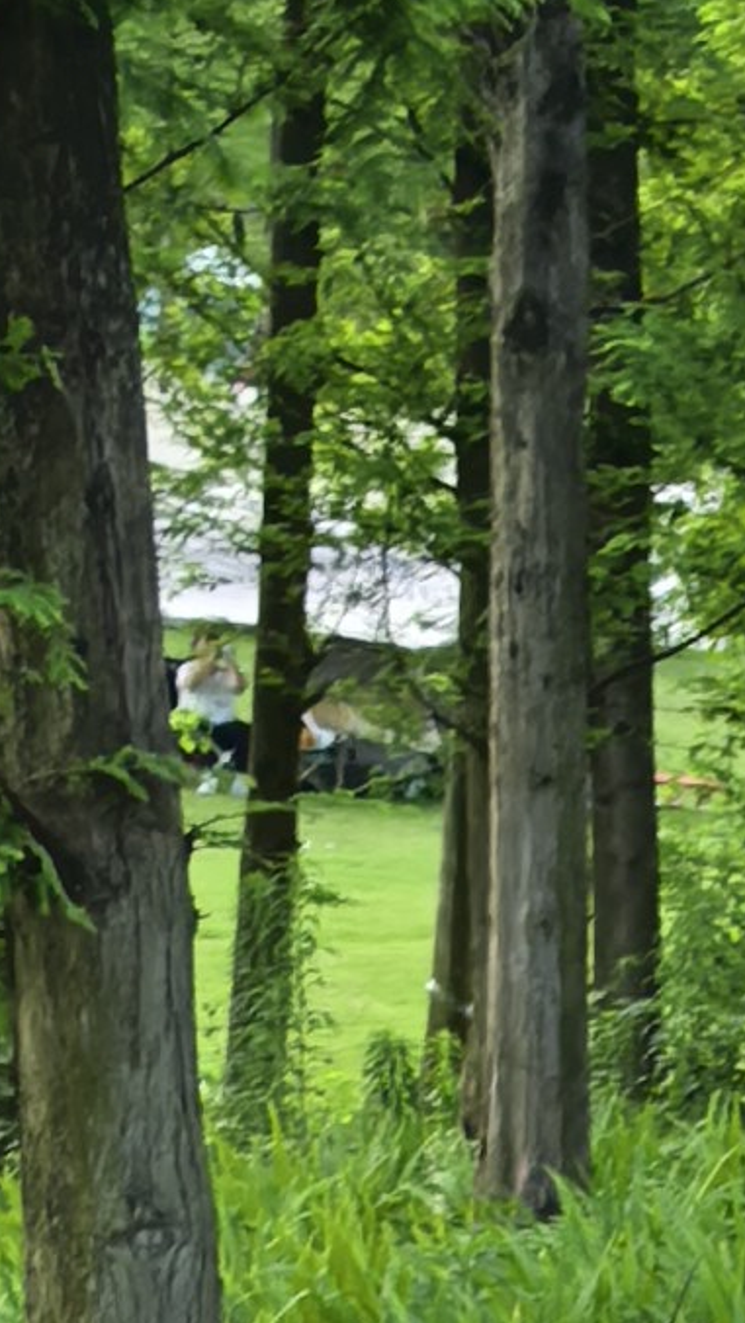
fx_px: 6249
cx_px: 1944
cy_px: 3240
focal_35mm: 178
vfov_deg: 10.4
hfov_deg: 6.4
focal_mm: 6.98
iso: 320
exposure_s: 1/1276
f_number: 2
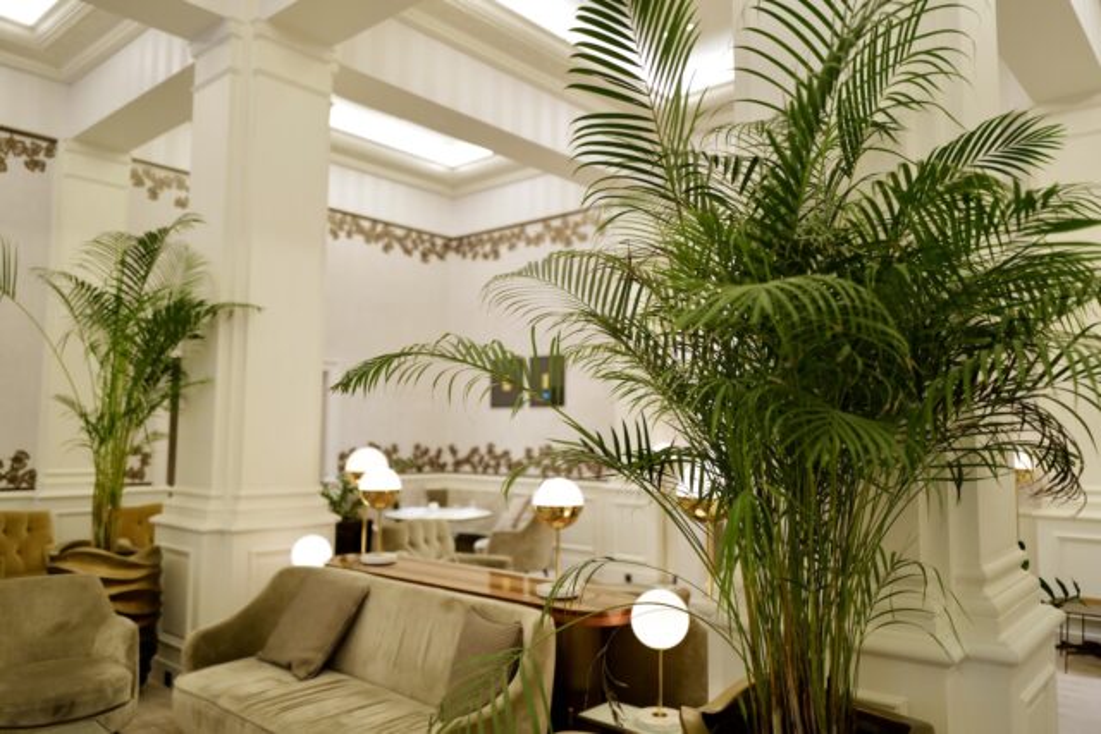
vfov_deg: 46.4
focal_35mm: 28
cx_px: 550
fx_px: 856
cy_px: 367
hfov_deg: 65.5
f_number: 1.7
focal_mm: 28
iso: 800
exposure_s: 1/80
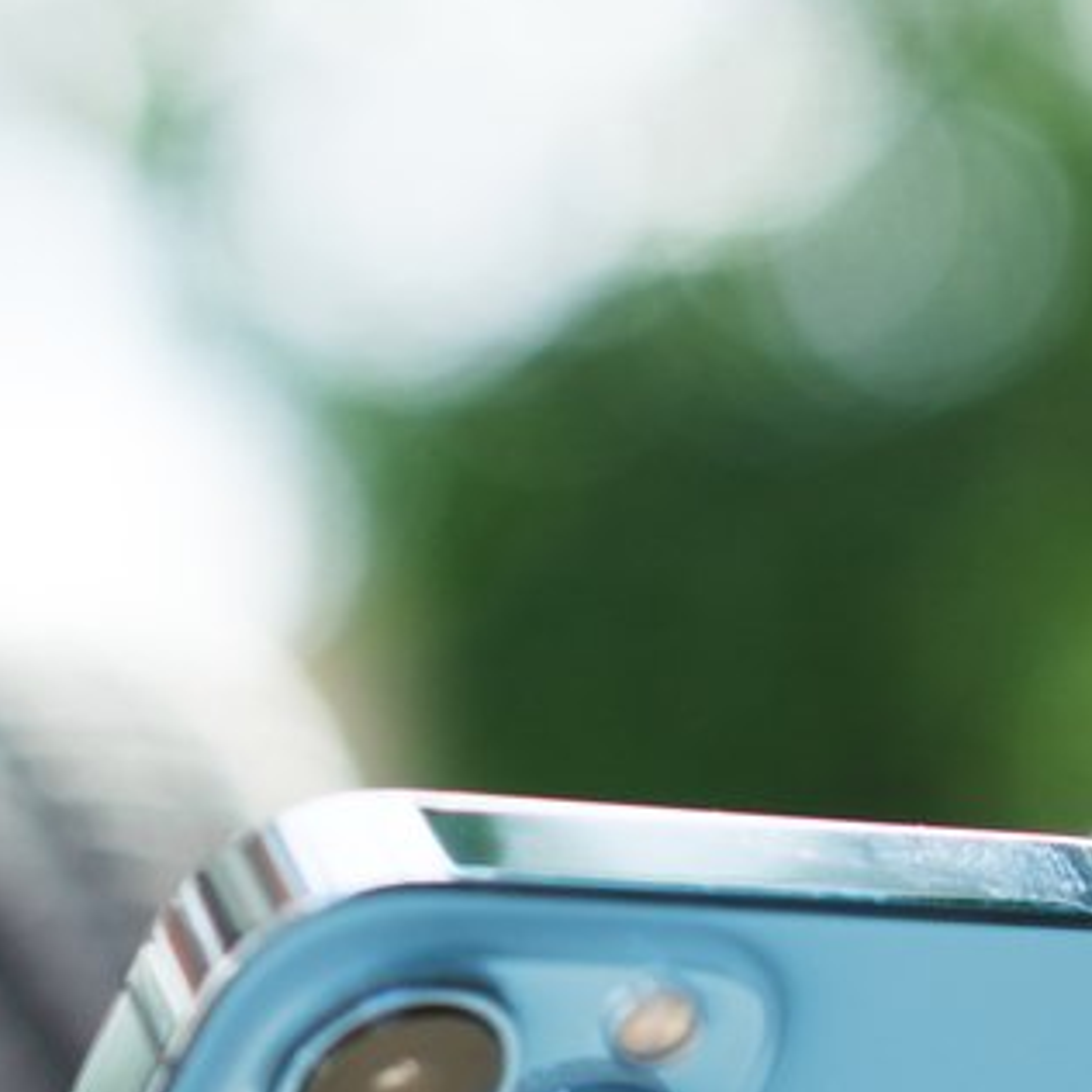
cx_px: 653
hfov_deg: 7.7
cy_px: 1730
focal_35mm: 227
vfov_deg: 7.6
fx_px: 8102
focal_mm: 55
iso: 100
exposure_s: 1/400
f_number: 2.8
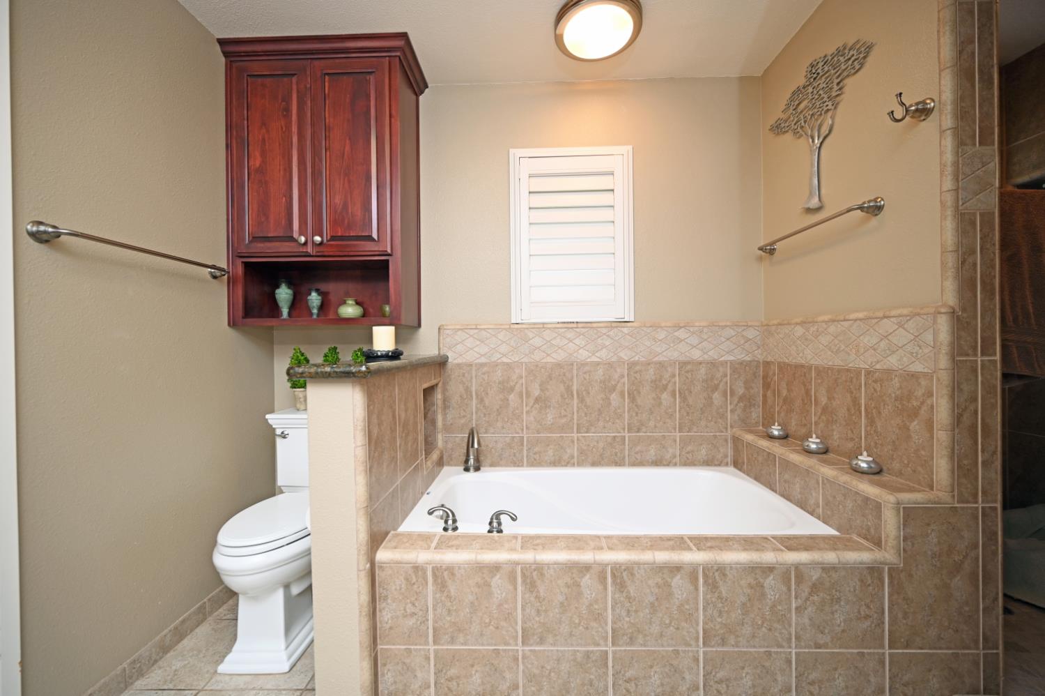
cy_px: 348
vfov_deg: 81.1
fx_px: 406
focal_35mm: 14
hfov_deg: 104.3
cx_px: 522
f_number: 4
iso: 450
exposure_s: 1/60
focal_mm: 14
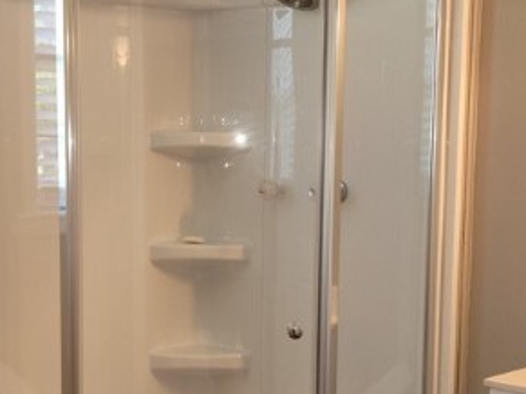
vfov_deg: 19.8
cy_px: 286
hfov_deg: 26.3
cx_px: 221
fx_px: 1124
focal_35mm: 74
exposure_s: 1/30
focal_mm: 5.9
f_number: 2
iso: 80
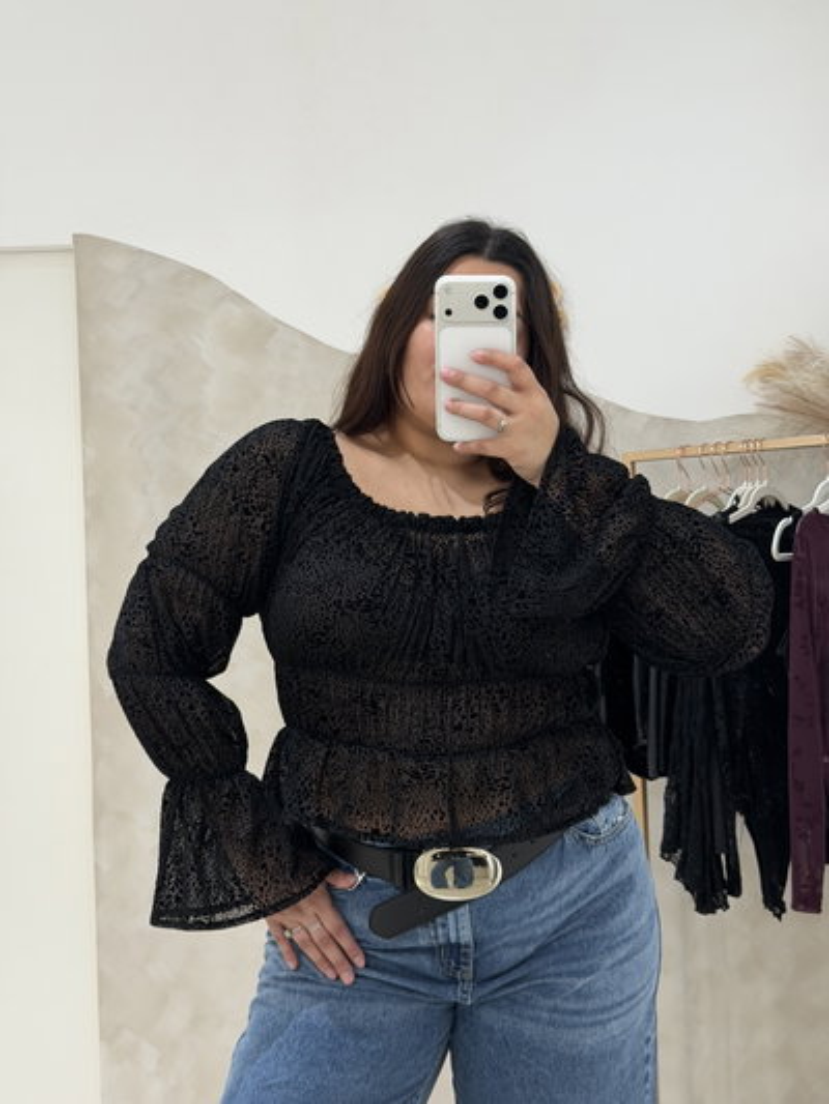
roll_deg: +3.6
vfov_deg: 39.6
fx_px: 1532
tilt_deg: -18.8
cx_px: 414
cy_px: 552
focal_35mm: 48
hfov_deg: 30.3
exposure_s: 1/50
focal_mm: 6.76
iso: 64
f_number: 1.78
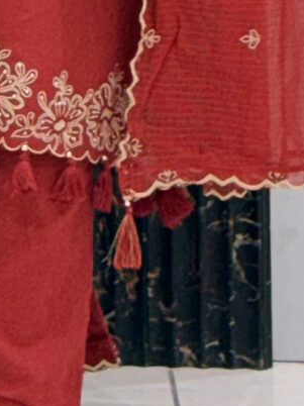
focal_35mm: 306
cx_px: -303
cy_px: -735
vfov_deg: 6.1
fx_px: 3587
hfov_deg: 4.8
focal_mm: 6.76
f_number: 1.78
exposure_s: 1/50
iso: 50
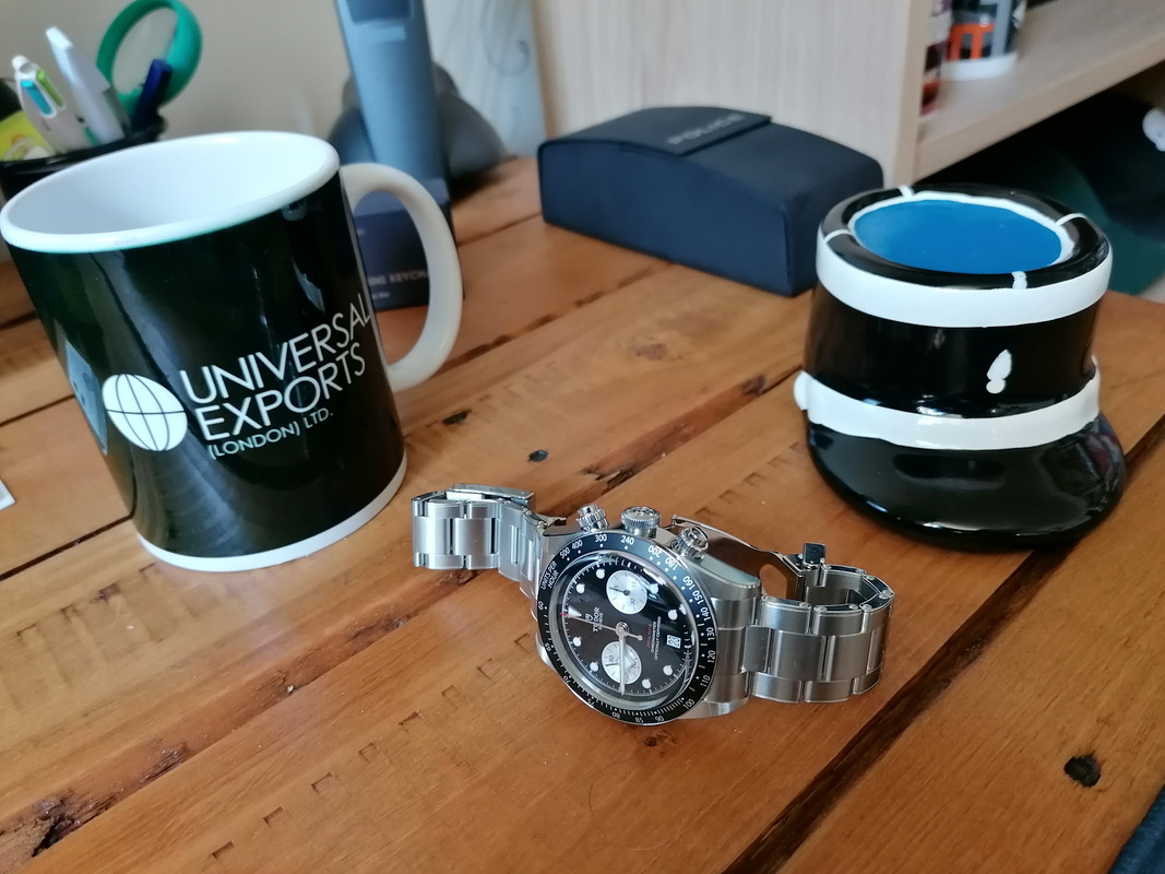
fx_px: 909
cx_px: 582
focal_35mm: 27
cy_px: 437
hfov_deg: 65.3
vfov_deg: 51.3
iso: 320
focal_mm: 4.75
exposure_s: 1/25
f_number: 1.8
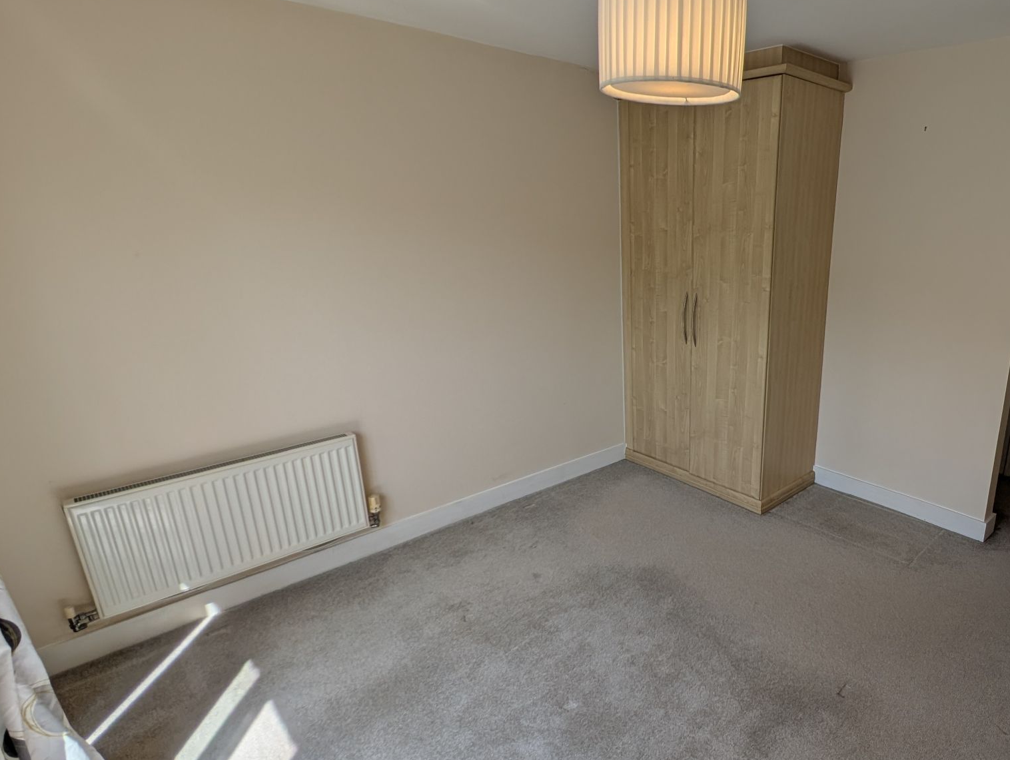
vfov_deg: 68.8
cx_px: 686
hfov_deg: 81.3
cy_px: 389
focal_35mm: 19
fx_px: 555
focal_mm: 2.23
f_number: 1.95
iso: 38
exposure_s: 1/635
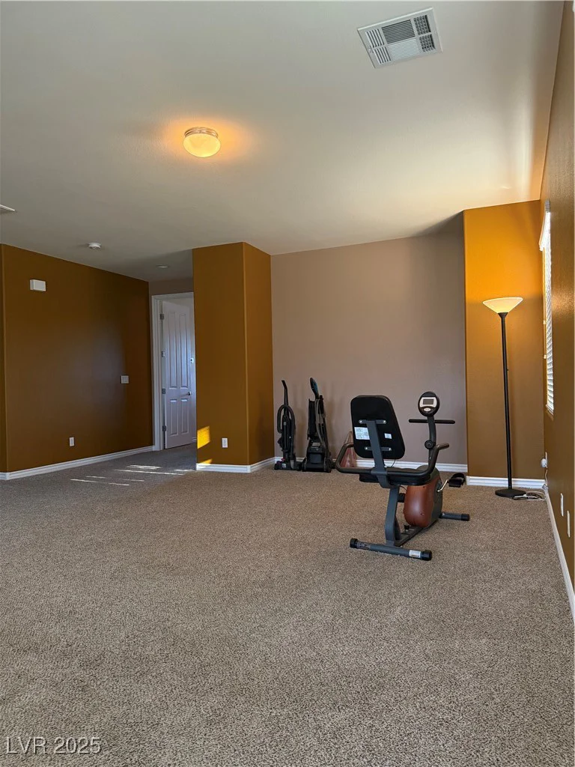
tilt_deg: +0.9
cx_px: 288
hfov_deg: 56.8
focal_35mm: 24
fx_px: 532
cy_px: 384
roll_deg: +1.6
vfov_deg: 71.6
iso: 320
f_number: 1.78
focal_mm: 6.76
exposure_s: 1/60
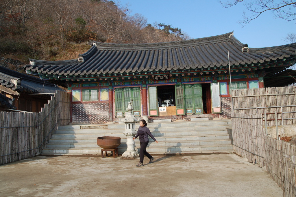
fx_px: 209
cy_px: 98
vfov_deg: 50.2
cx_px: 148
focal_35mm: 26
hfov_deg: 70.5
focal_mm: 17
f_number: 8
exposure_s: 1/250
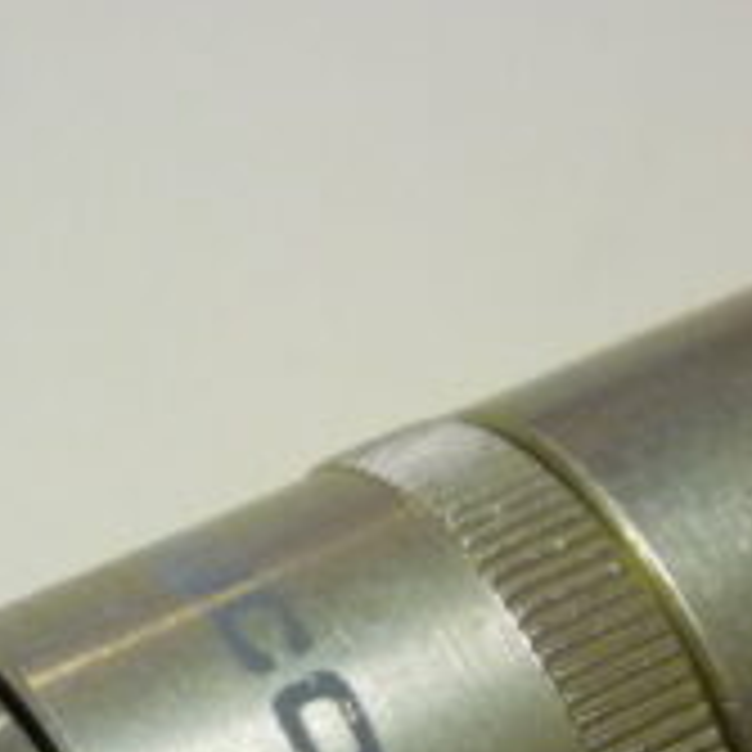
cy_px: 815
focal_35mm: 92
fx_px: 2261
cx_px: 374
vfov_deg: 18.2
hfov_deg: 18.9
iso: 400
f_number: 3.3
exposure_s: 1/30
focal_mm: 5.2
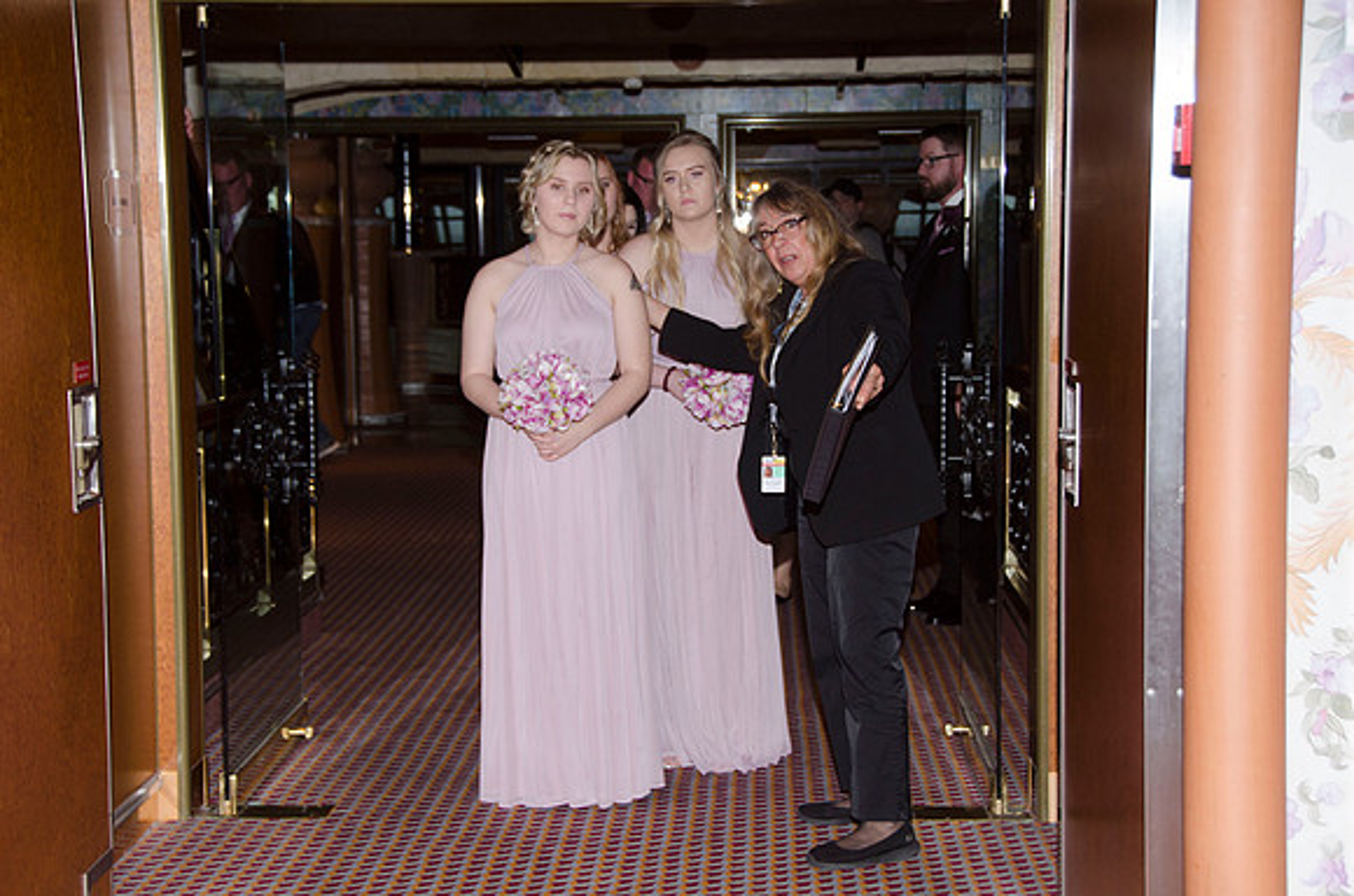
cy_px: 448
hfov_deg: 32.0
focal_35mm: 63
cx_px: 677
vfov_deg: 21.5
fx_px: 2364
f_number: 5.6
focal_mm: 42
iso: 400
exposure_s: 1/100
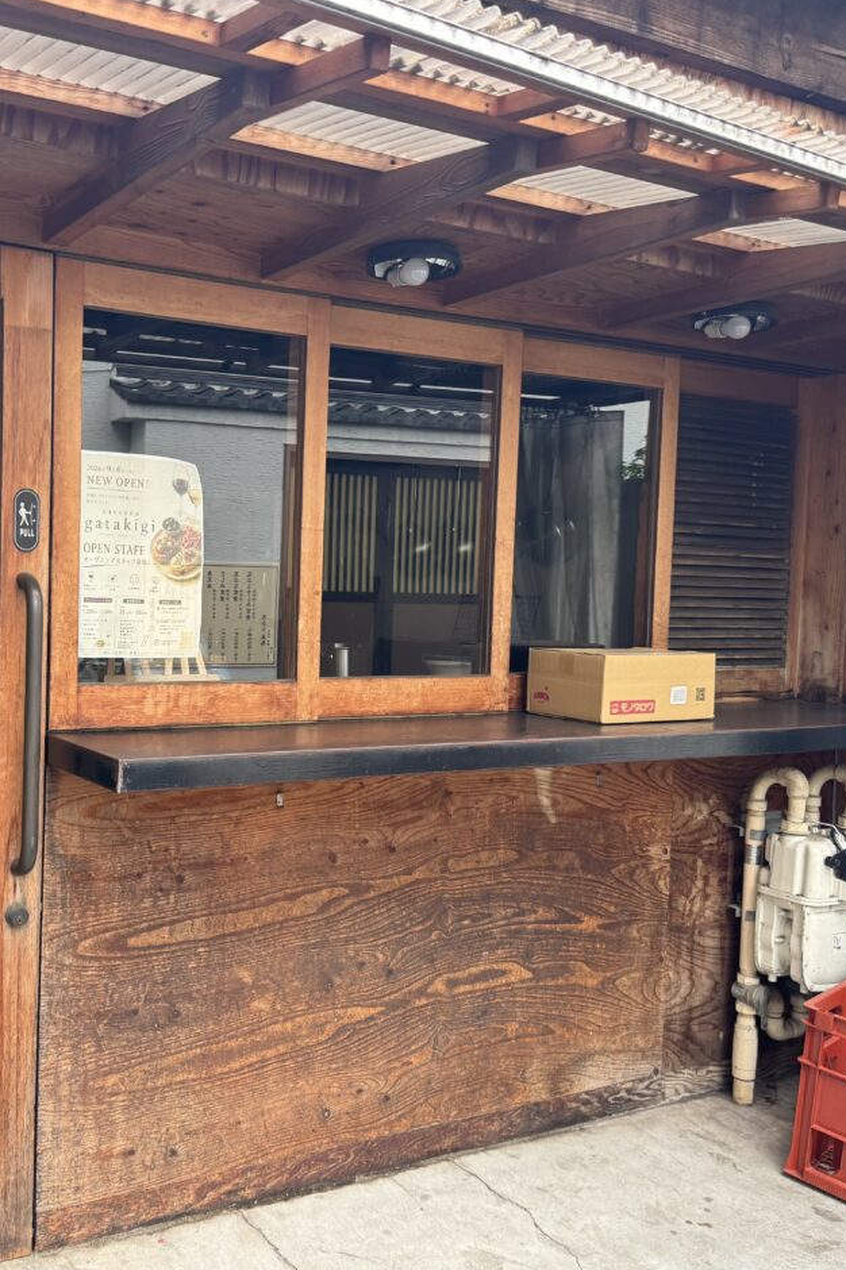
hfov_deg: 37.7
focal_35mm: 34
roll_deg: -0.1
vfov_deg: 55.8
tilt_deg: -1.3
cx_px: 195
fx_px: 1199
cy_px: 635
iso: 160
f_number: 1.78
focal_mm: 6.76
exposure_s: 1/121
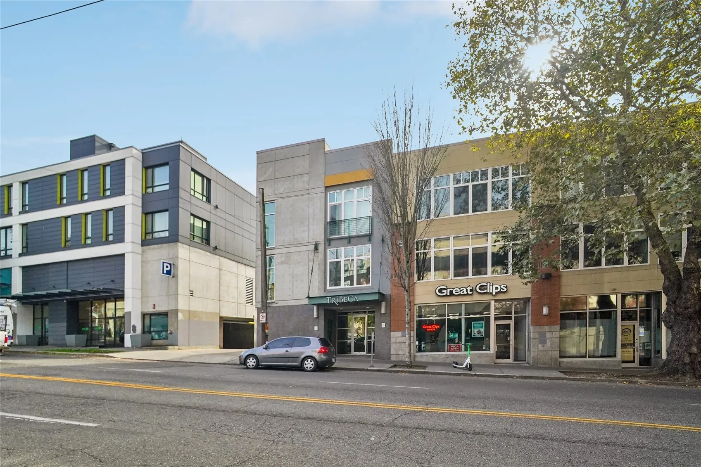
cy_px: 234
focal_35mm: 16
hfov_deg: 96.7
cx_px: 350
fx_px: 312
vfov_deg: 73.7
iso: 1600
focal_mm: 16
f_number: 8
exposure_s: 1/1250
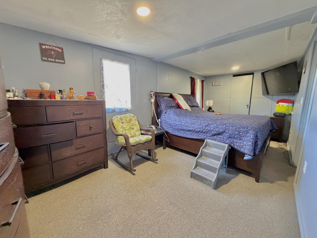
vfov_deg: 85.7
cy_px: 119
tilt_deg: -8.6
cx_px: 158
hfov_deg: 102.1
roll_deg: +0.2
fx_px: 128
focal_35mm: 14
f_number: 2.2
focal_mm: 2.22
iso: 640
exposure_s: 1/60
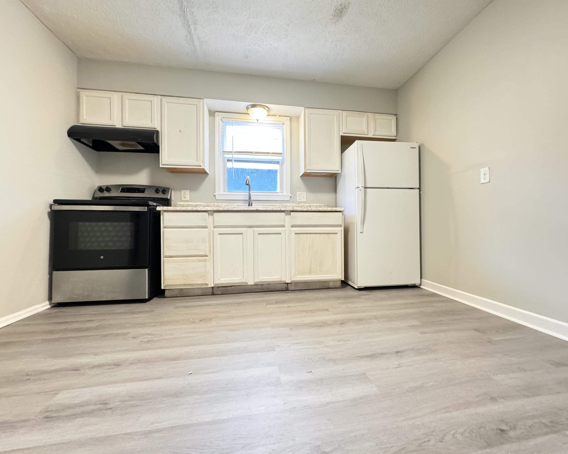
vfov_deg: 84.0
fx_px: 252
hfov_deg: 96.7
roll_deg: +0.7
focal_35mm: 15
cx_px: 297
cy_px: 228
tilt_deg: +0.0
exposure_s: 1/60
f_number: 2.2
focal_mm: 2.22
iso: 1000
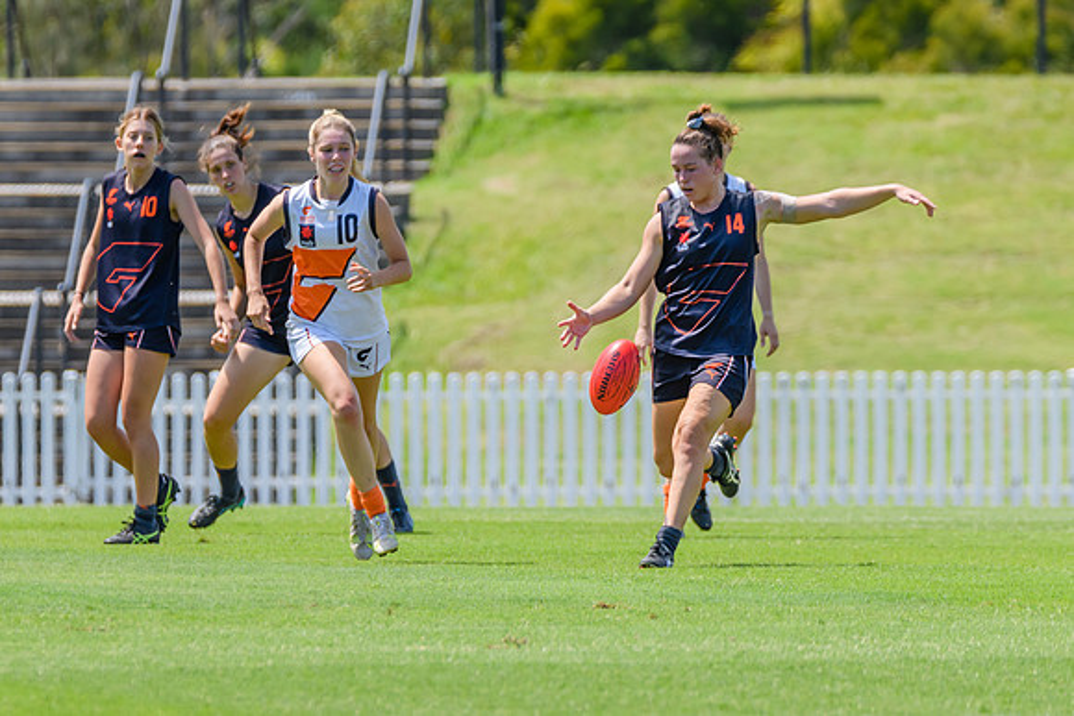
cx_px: 536
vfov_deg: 1.9
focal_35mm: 724
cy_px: 327
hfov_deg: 2.8
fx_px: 21605
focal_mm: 450
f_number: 7.1
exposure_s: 1/1600
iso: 800
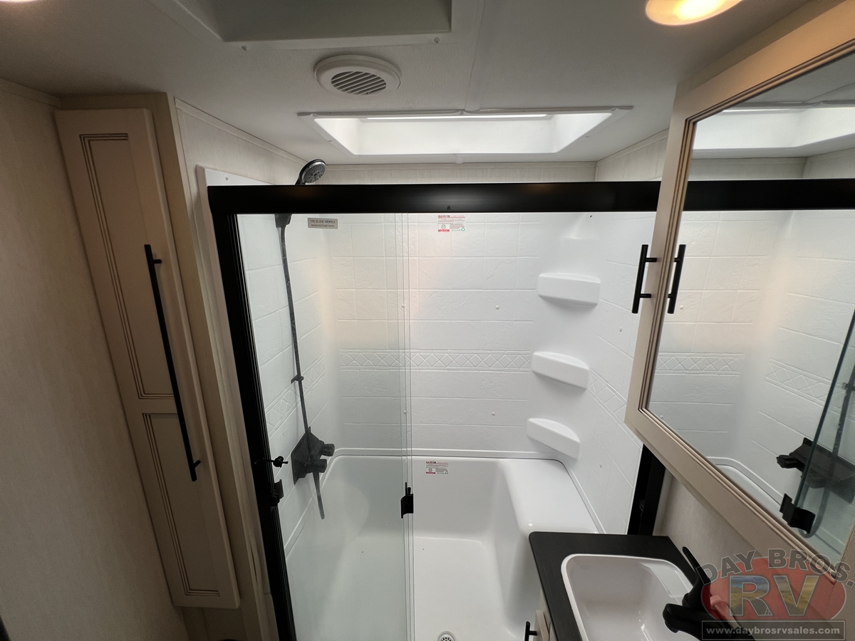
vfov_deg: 89.9
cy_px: 320
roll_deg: -2.3
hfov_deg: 106.2
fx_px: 321
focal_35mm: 13
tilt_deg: -15.9
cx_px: 428
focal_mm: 1.57
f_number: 1.8
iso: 32
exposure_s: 1/337
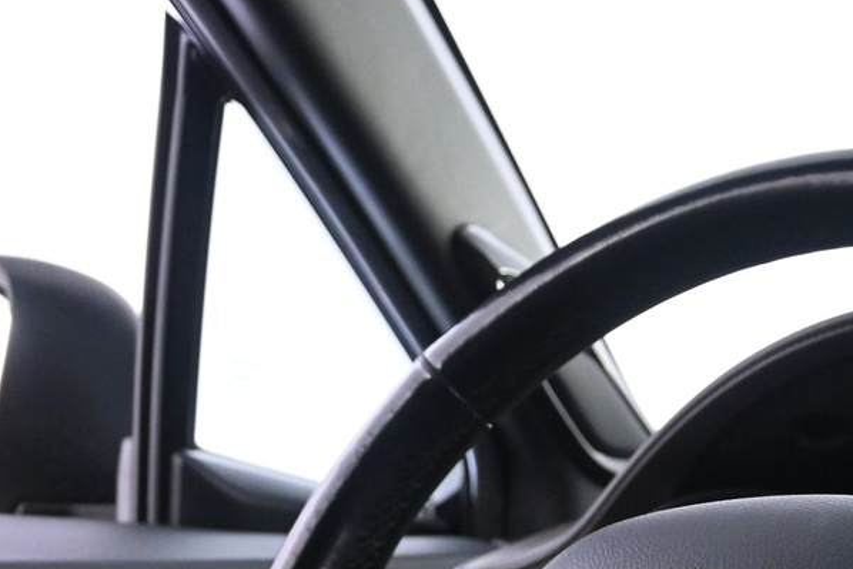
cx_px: 766
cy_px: 734
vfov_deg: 15.3
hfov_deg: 23.2
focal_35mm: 85
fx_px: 2023
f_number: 4
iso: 3200
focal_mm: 21
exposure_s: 1/30
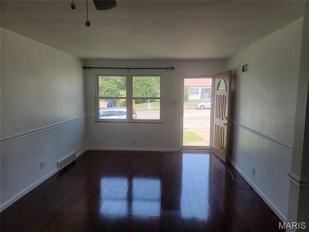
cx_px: 154
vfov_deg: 56.8
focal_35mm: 24
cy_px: 116
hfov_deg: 71.6
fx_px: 214
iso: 16
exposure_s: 1/126
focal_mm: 6.7
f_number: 1.8
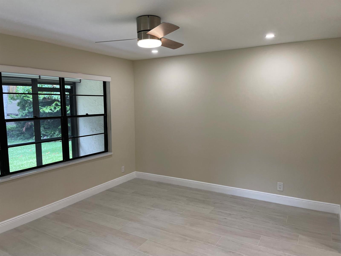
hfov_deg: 67.3
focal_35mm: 26
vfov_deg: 53.1
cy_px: 128
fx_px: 256
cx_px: 170
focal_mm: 5.1
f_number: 1.6
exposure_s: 1/120
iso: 100
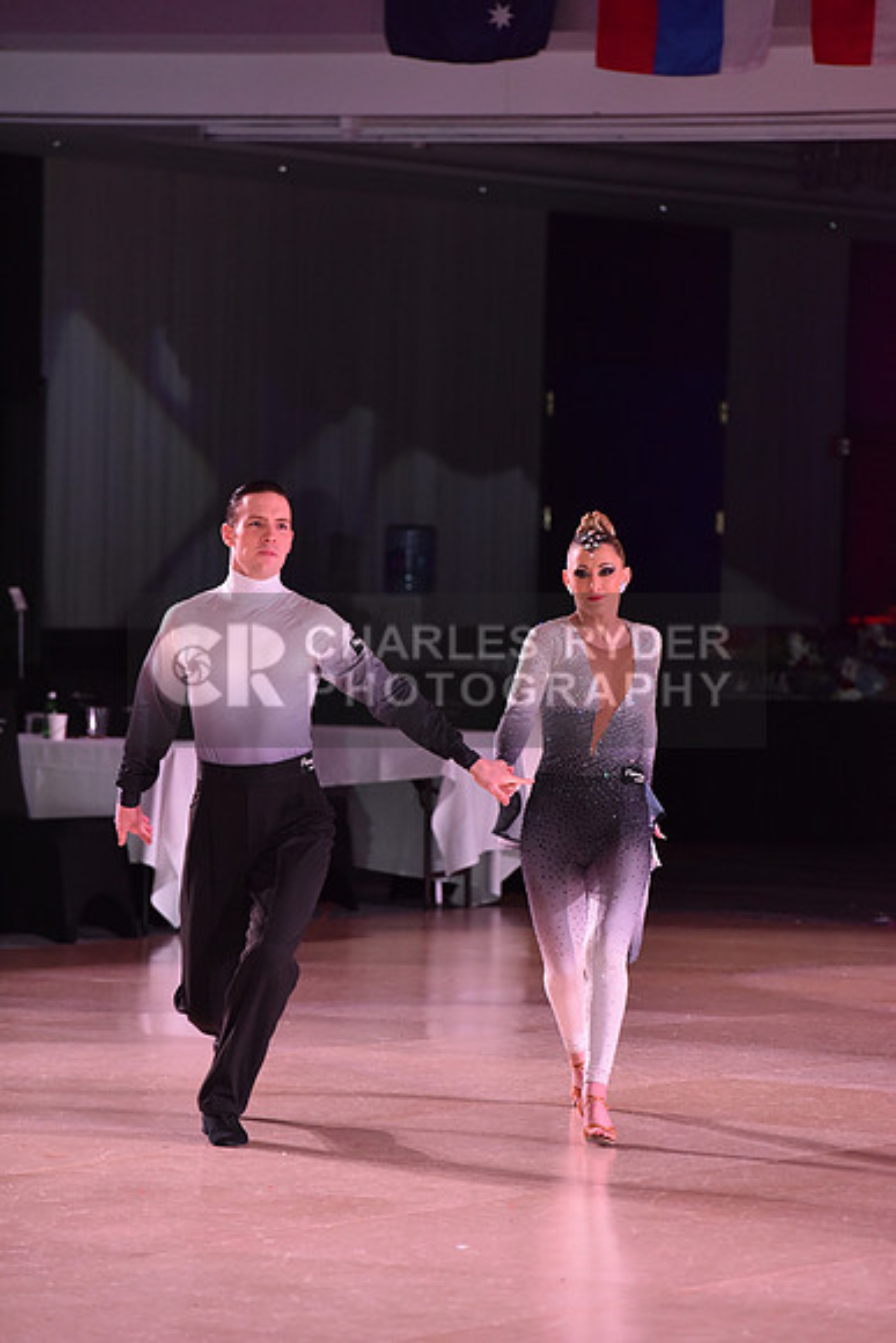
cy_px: 672
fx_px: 7462
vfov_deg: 10.3
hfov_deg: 6.9
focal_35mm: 200
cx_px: 448
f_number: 5
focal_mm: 200
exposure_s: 1/320
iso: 2500
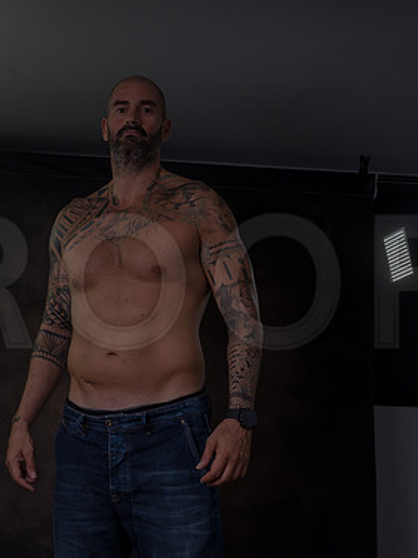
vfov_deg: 43.8
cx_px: 111
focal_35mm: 43
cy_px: 286
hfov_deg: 33.0
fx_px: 692
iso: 80
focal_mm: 29
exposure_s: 1/200
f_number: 9
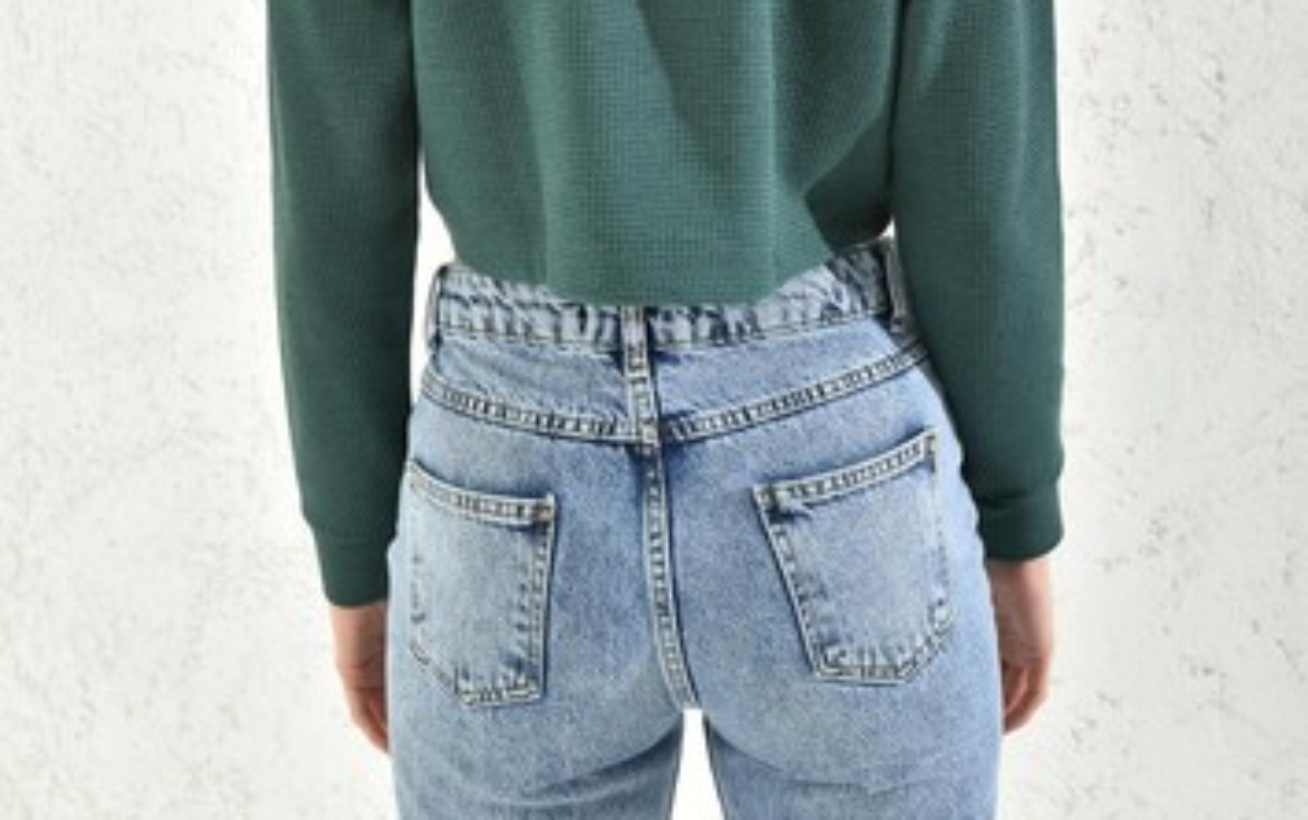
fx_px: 2105
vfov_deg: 20.8
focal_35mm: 59
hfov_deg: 34.5
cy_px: -111
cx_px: 650
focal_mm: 38
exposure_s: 1/160
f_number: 7.1
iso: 100
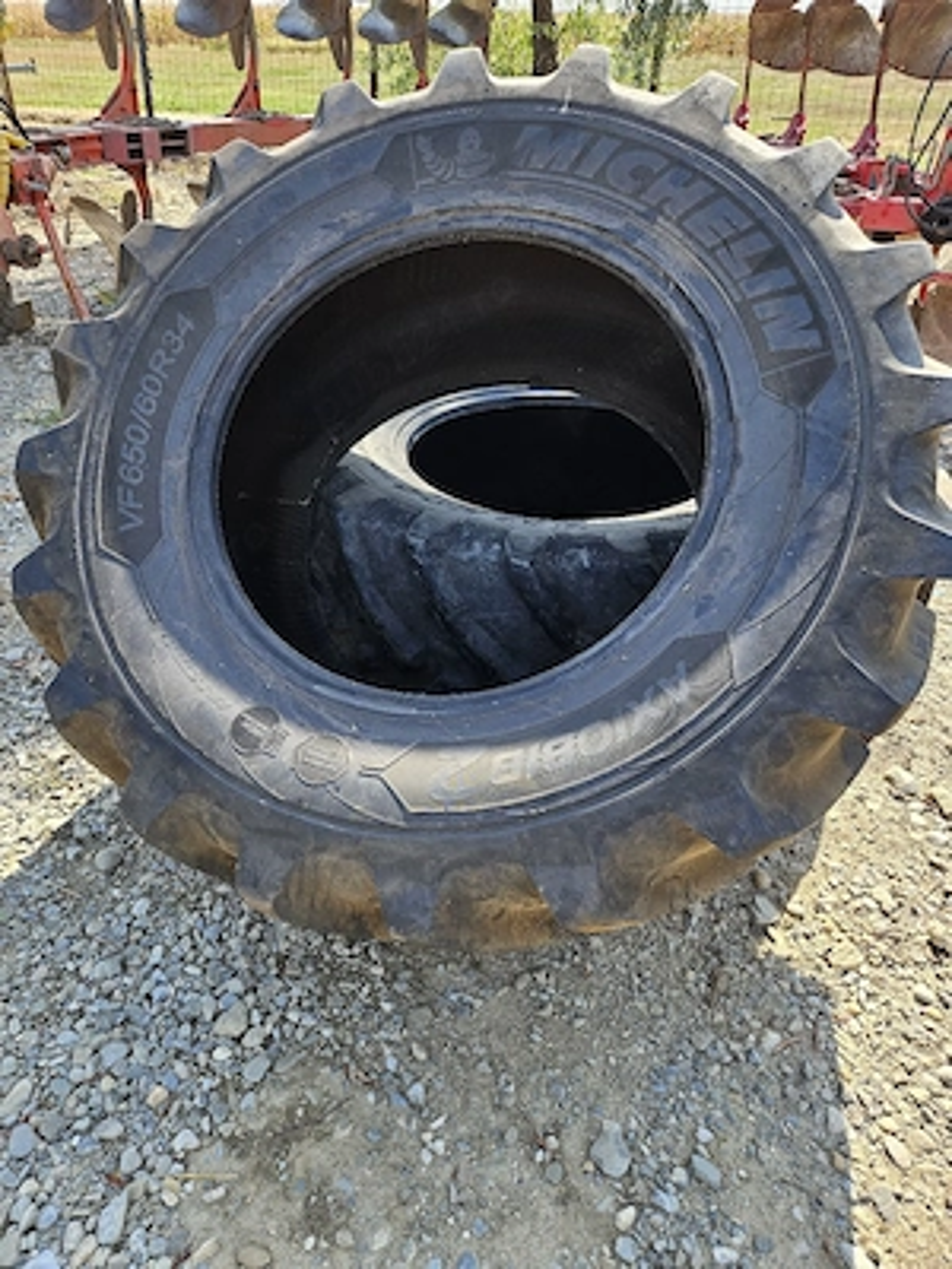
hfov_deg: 58.9
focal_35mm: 23
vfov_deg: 73.9
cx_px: 476
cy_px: 634
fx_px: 843
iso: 25
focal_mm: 5.4
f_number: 1.8
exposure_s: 1/286
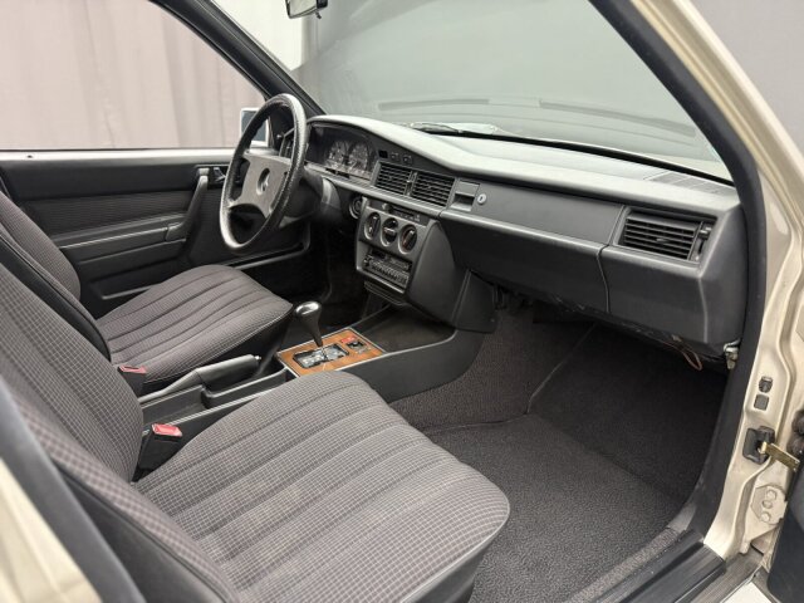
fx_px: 557
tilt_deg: -20.7
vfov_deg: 56.8
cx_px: 402
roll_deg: -1.5
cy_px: 302
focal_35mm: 24
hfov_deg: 71.6
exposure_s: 1/60
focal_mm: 6.76
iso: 800
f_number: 1.78
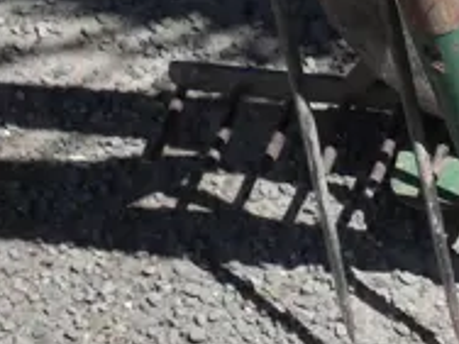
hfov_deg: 9.6
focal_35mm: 174
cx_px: 1235
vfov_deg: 7.9
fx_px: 2307
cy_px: 845
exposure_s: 1/500
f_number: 6.3
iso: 200
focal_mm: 16
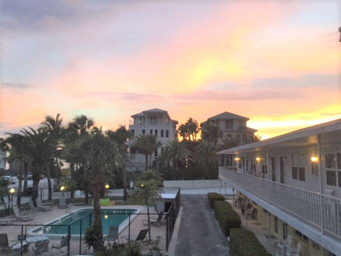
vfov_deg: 45.4
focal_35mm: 31
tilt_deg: +5.4
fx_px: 305
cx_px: 170
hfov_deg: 58.4
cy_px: 128
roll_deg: -1.1
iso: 32
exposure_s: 1/30
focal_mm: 3.3
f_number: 2.4
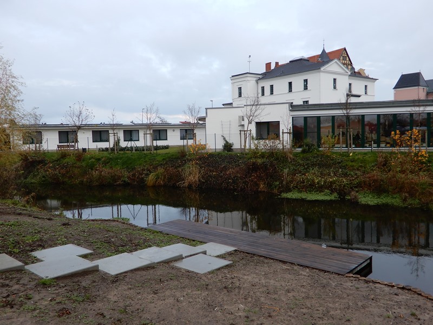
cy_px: 162
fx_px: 375
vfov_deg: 46.8
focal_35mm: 30
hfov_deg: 60.0
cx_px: 216
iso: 80
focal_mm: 5.4
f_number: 3.5
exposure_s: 1/125
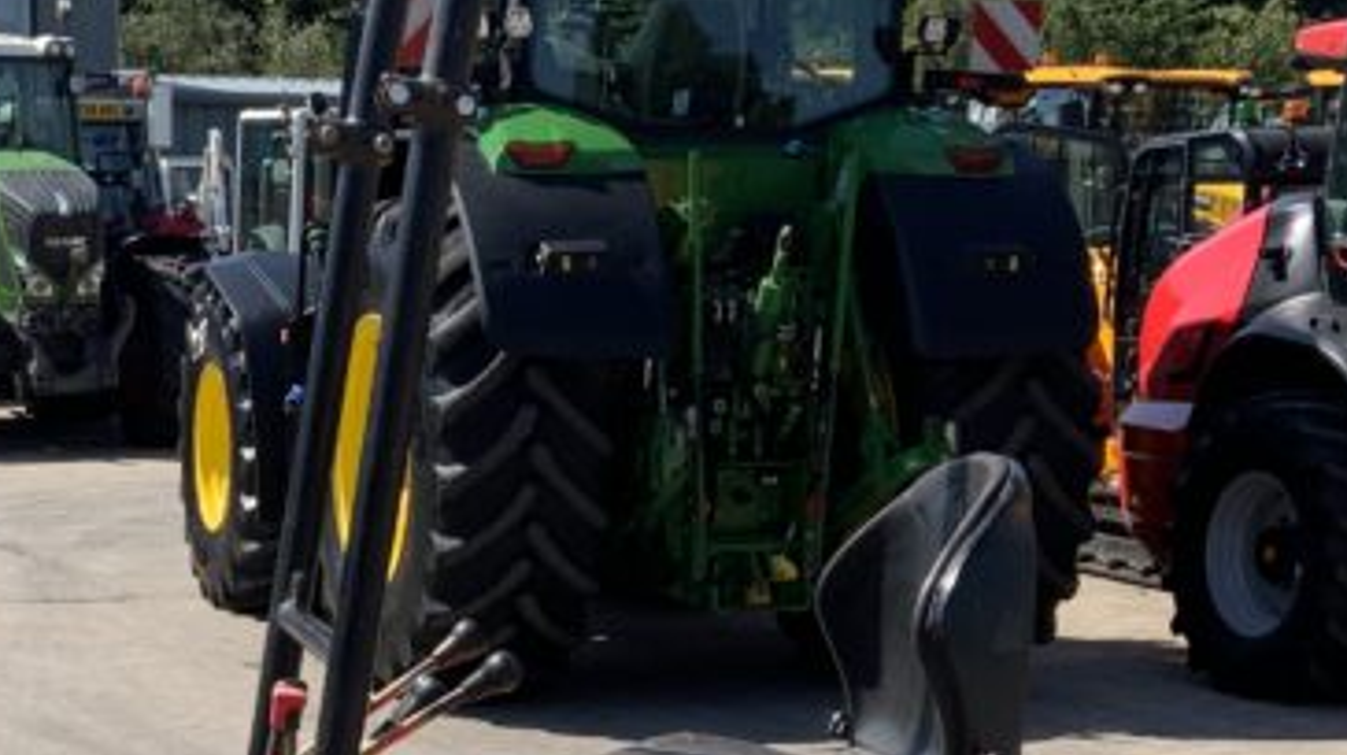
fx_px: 3176
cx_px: 244
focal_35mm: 89
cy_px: 818
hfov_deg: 23.5
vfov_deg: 13.3
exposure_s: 1/1490
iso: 16
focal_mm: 3
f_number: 1.8
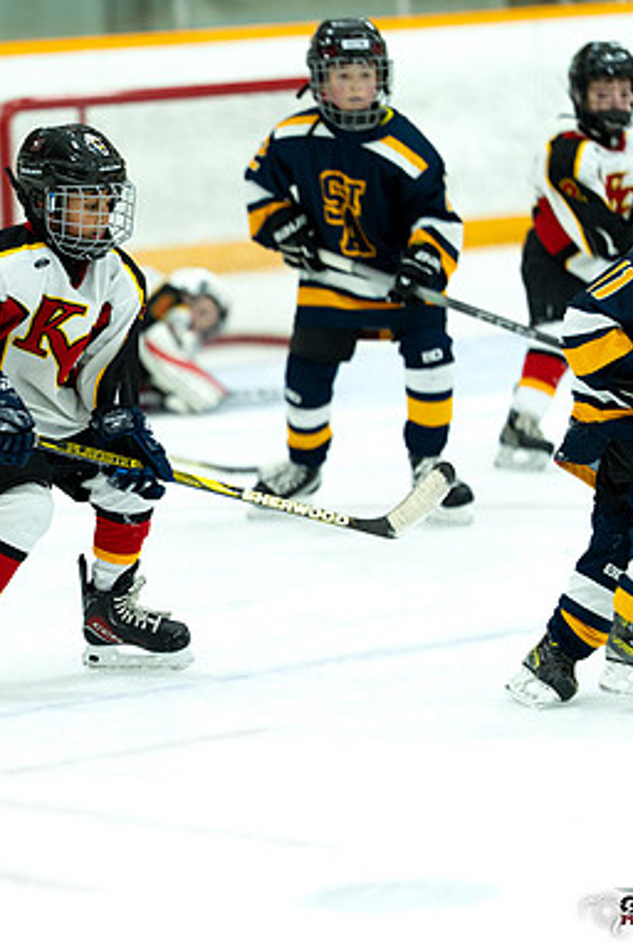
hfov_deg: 6.1
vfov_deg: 9.1
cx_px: 35
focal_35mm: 227
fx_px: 5976
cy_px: 471
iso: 1600
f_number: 2
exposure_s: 1/1000
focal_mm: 150
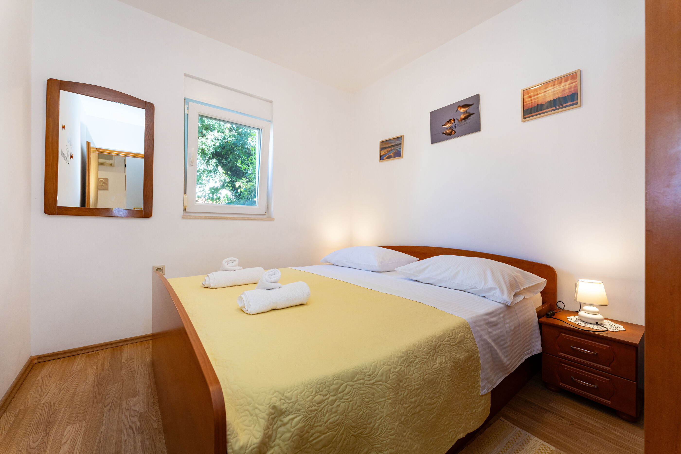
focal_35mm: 14
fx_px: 265
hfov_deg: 104.3
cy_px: 227
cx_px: 340
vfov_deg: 81.2
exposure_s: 1/60
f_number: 7.1
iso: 800
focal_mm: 14
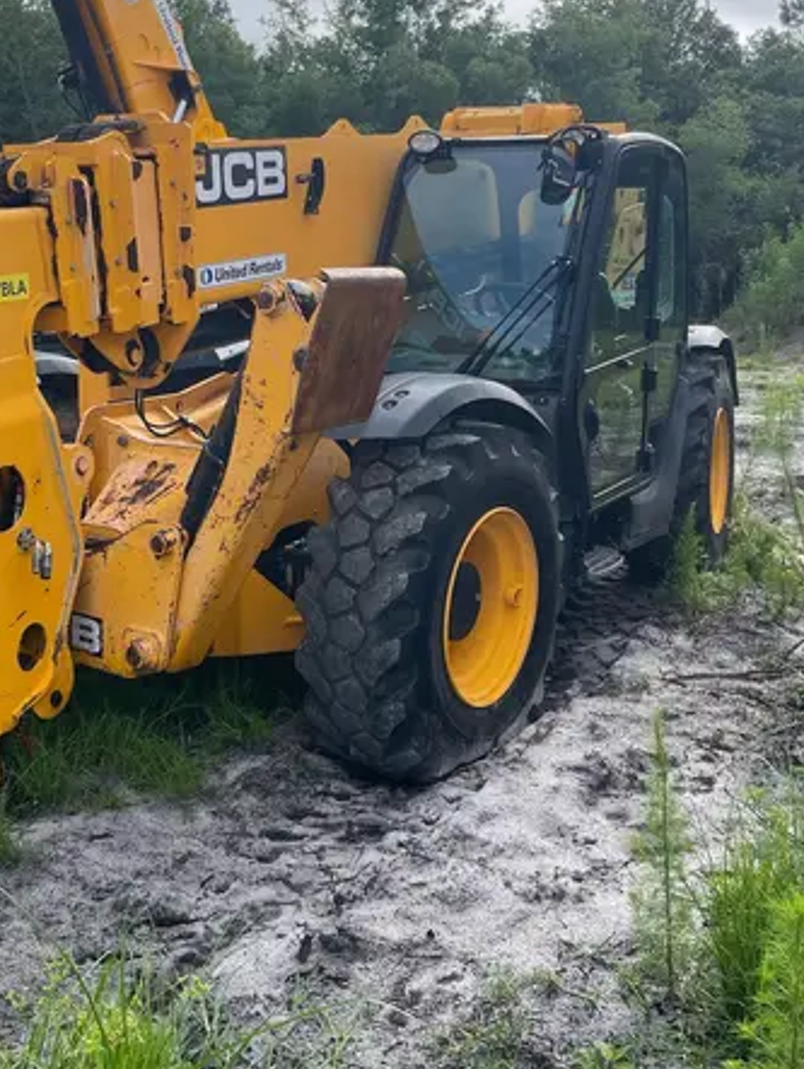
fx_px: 1330
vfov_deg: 43.7
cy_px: 472
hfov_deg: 33.5
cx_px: 319
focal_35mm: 43
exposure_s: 1/1435
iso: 32
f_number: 1.6
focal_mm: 4.2
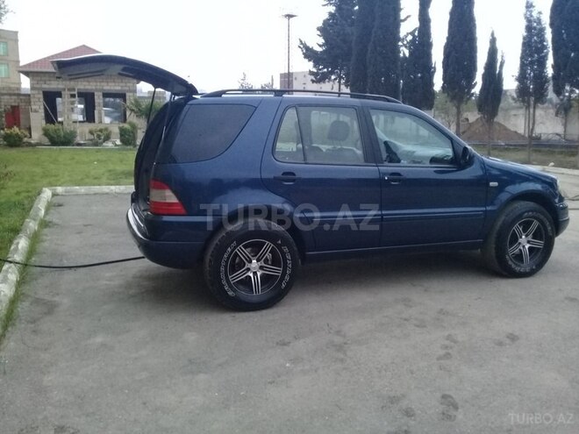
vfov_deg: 45.4
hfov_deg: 58.4
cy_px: 217
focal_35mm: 31
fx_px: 519
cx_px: 290
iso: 200
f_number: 2.2
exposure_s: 1/17
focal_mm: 3.3
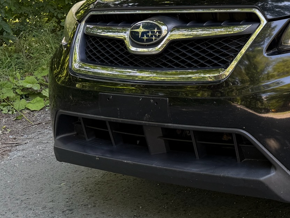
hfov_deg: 28.3
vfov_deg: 24.4
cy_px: 38
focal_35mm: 59
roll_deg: -3.1
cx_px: 351
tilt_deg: -6.5
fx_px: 494
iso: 80
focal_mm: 6.76
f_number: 1.78
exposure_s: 1/189
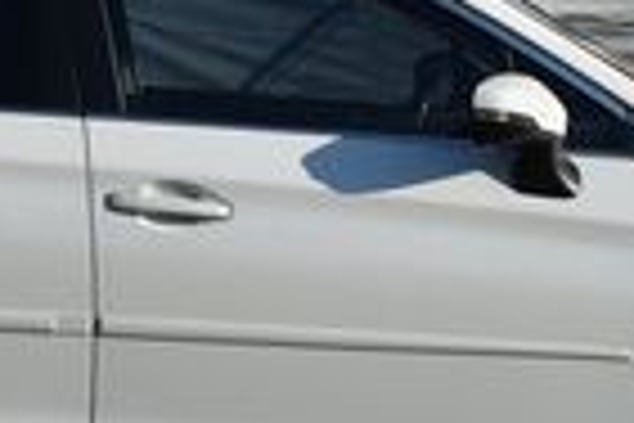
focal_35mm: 204
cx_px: 234
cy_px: -88
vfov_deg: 6.7
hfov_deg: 10.1
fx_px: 3592
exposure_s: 1/320
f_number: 9
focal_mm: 30
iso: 100
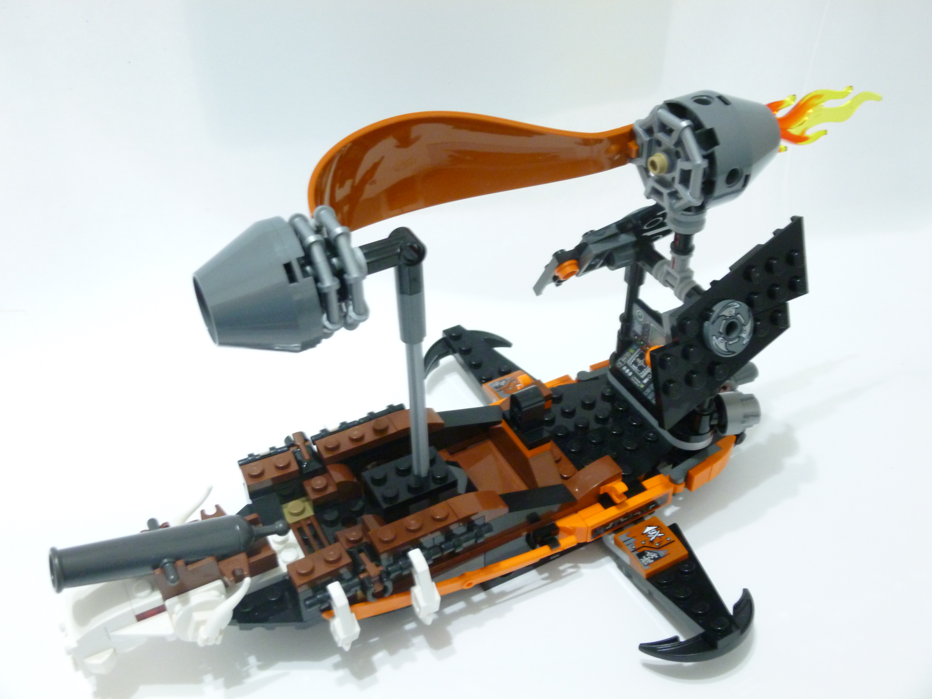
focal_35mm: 36
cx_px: 466
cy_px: 350
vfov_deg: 39.7
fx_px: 969
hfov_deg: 51.4
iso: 400
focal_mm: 6.5
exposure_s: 1/4
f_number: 3.6
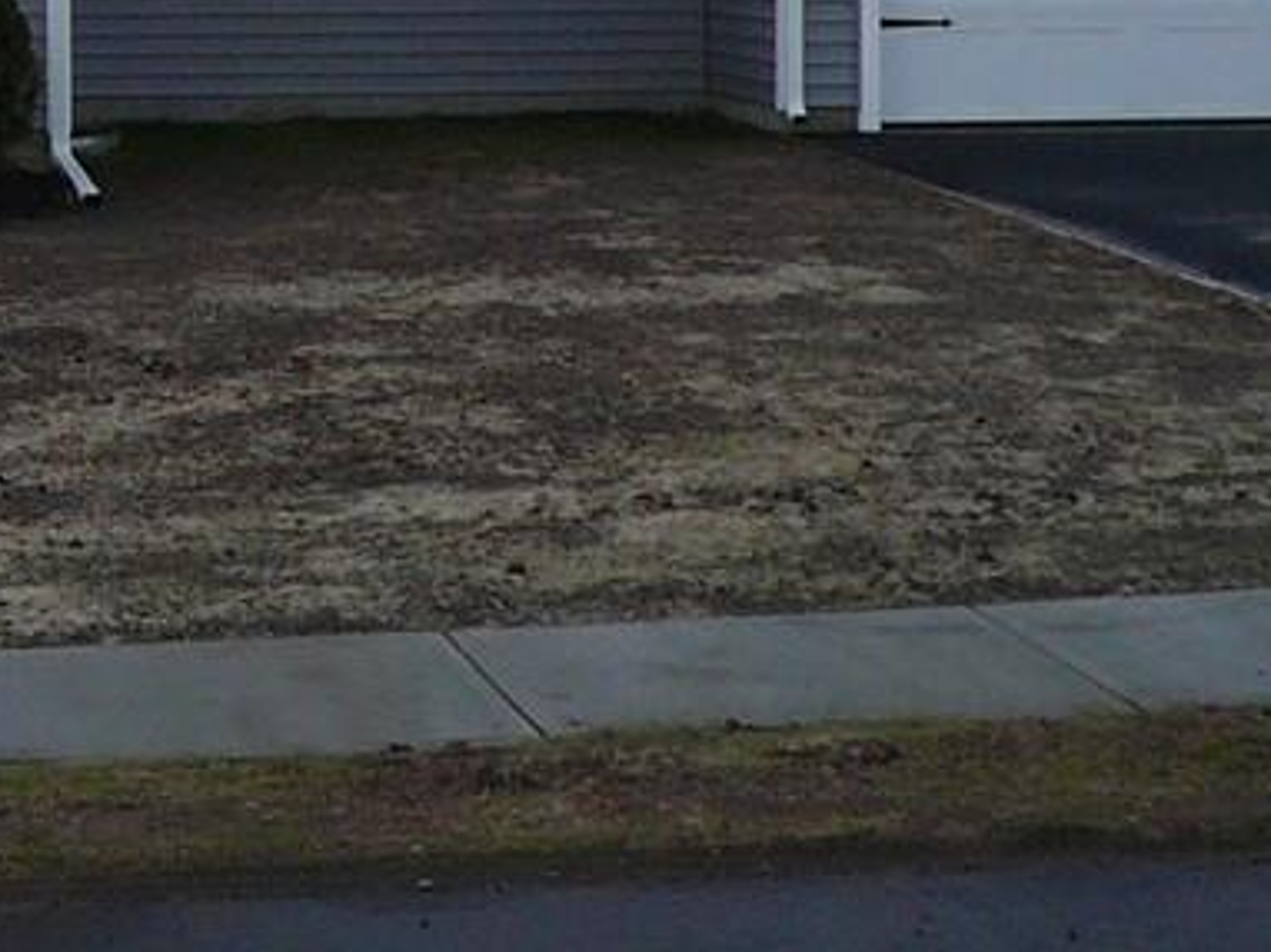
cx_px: -126
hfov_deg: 16.2
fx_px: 4330
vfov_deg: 12.3
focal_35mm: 118
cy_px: -163
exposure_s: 1/100
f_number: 2.8
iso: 100
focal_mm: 4.7
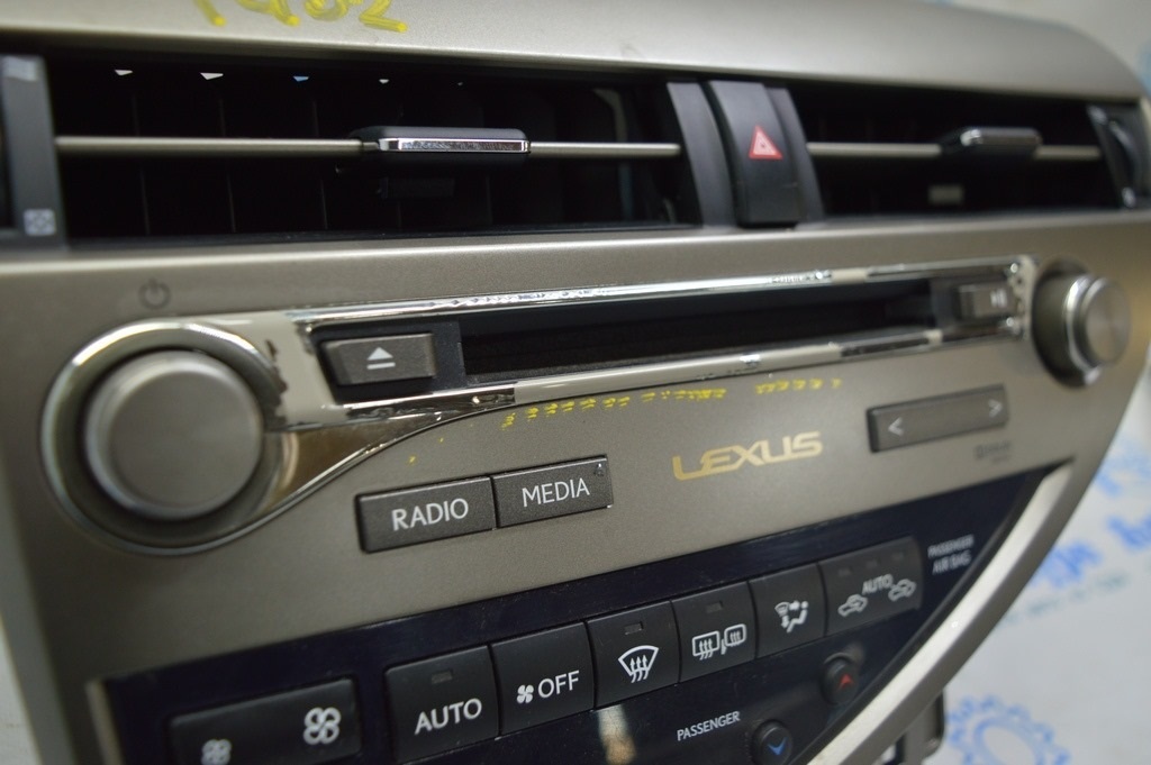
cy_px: 382
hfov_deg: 57.3
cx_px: 576
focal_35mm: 33
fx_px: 1054
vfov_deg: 39.9
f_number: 3.8
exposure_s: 1/50
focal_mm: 22
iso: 400
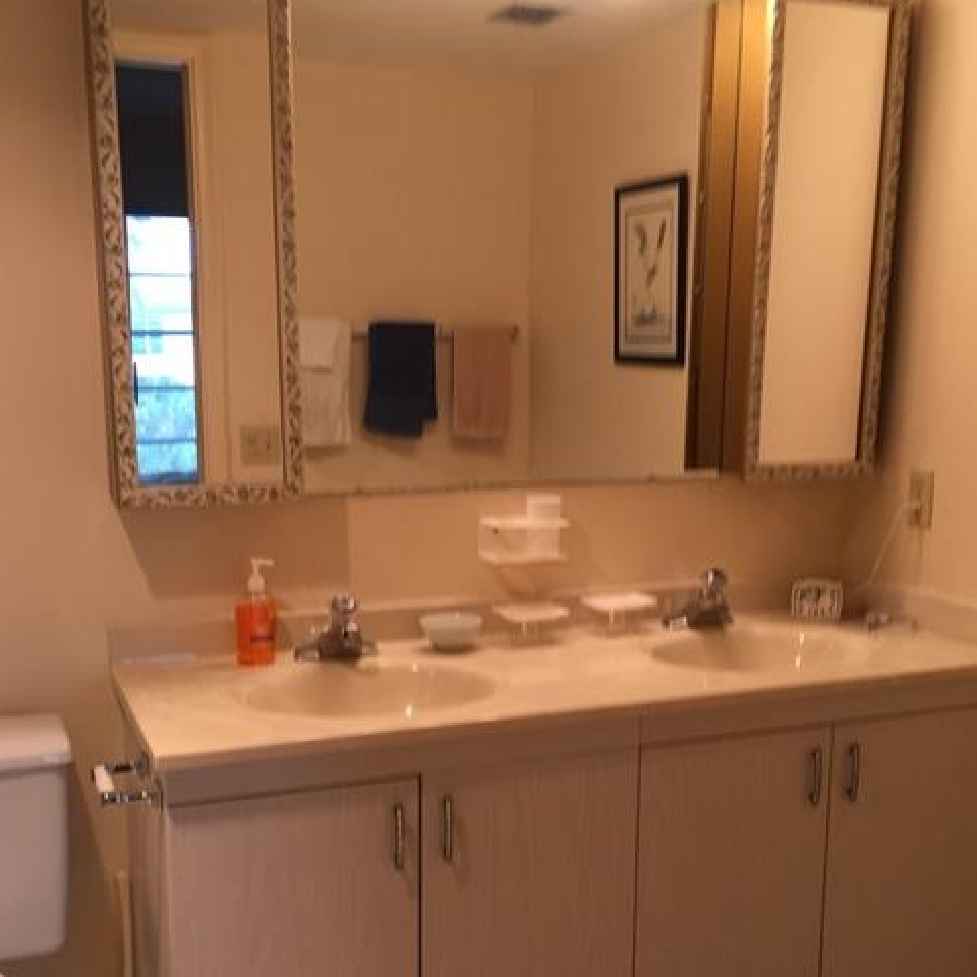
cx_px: 527
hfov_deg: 40.9
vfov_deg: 40.4
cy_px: 655
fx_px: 1309
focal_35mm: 41
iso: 32
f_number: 2.2
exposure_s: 1/40
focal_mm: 4.15
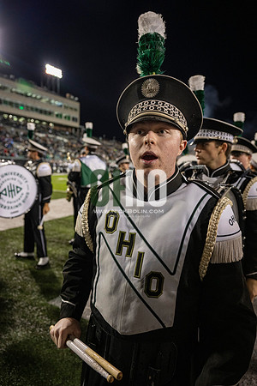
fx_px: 257
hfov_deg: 53.1
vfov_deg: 73.7
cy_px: 193
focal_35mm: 24
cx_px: 128
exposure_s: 1/500
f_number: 3.2
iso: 1250
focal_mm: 24
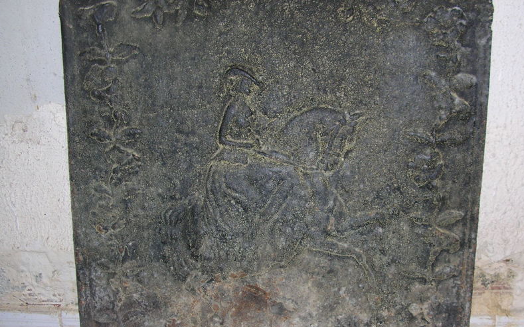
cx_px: 300
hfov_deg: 42.5
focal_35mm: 47
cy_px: 216
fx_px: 671
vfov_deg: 27.3
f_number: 2.8
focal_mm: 5.8
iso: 50
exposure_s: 1/60.1
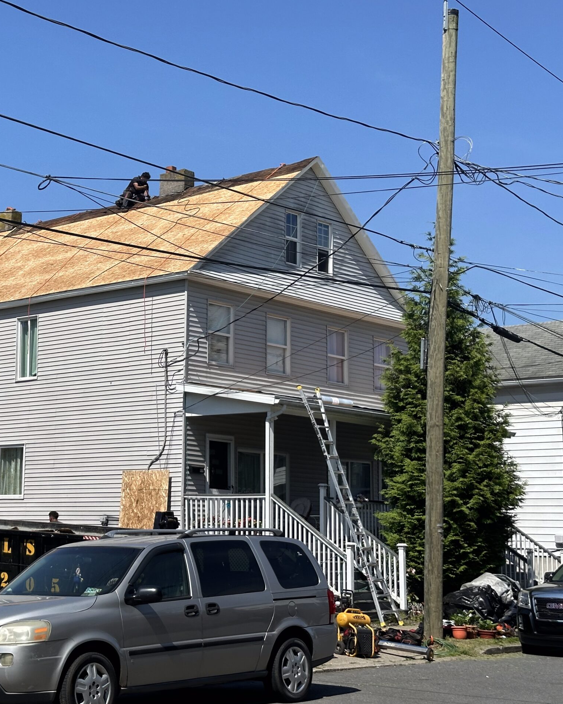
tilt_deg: +6.2
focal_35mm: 63
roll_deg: -1.7
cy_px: 352
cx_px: 96
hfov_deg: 23.8
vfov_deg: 30.0
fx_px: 1312
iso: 64
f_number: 1.78
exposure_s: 1/5263
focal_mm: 6.86
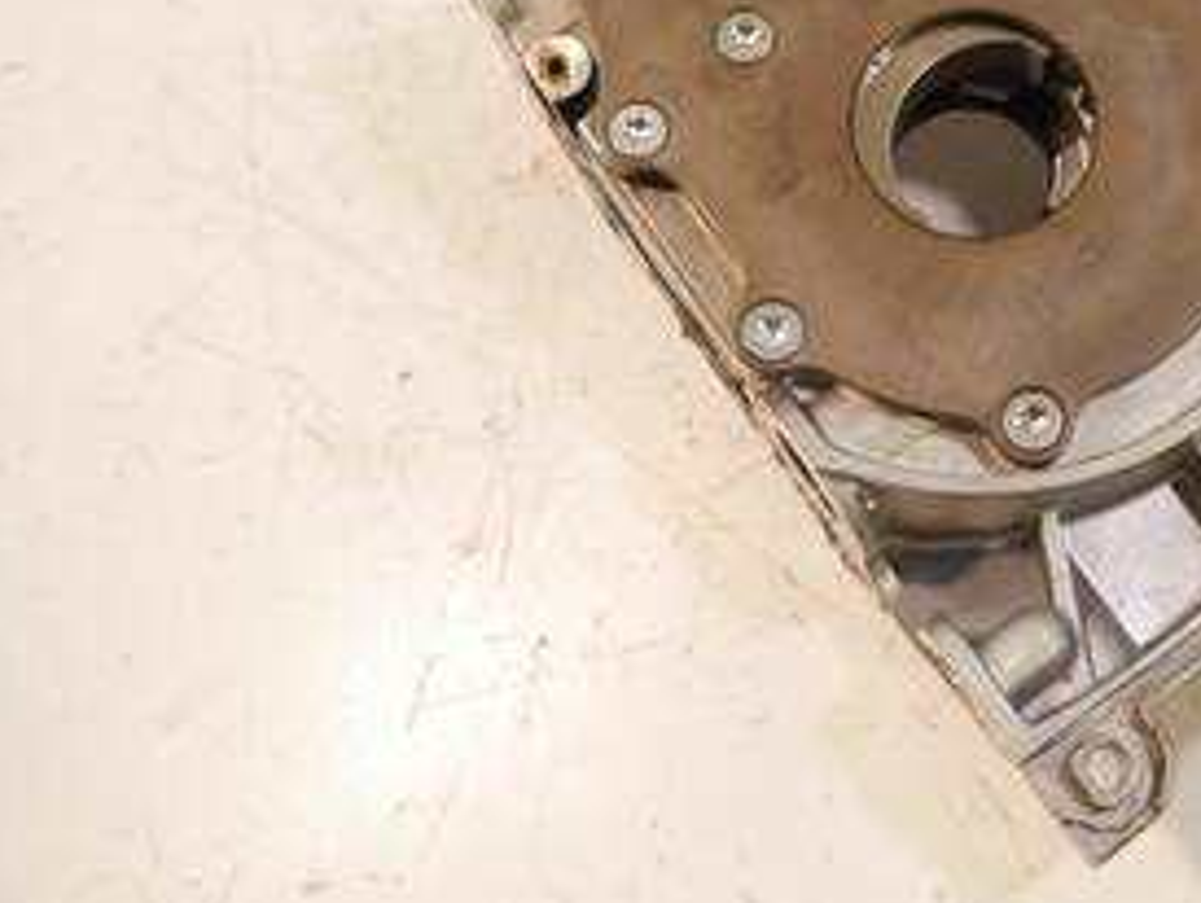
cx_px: 1008
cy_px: 180
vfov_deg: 29.1
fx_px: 1702
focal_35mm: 49
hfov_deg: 37.1
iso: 640
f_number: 3.5
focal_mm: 14
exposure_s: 1/60
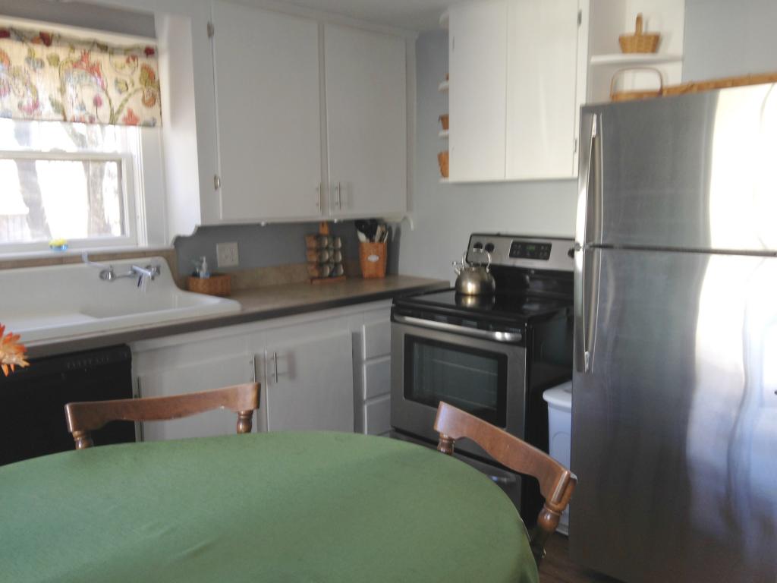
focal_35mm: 33
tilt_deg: -7.7
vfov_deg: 42.9
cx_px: 388
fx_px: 741
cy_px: 292
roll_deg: +1.0
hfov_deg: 55.4
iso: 50
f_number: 2.4
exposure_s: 1/24
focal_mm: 4.12
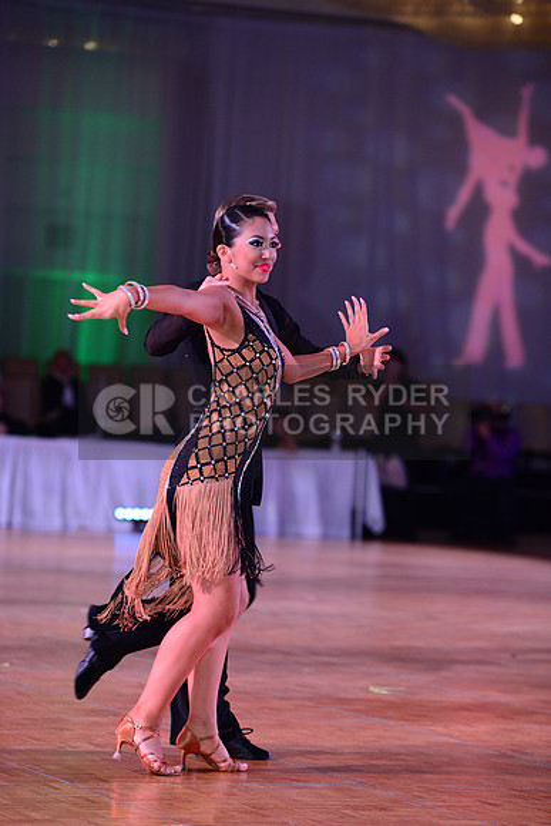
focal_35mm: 150
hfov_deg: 9.2
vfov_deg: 13.7
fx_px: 3441
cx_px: 276
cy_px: 413
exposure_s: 1/250
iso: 1600
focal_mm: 150
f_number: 3.5
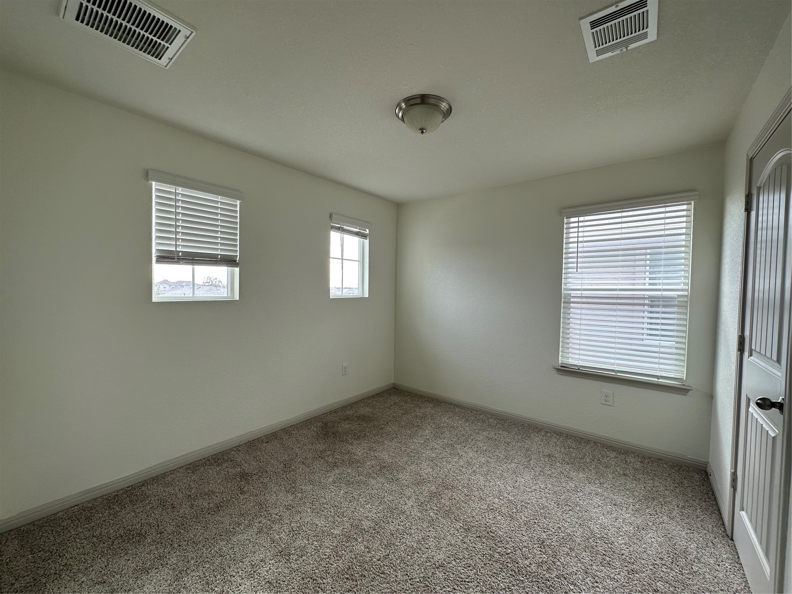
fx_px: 320
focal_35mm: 14
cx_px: 396
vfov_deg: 85.7
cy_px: 297
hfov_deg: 102.1
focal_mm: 2.22
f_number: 2.2
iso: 64
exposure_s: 1/99
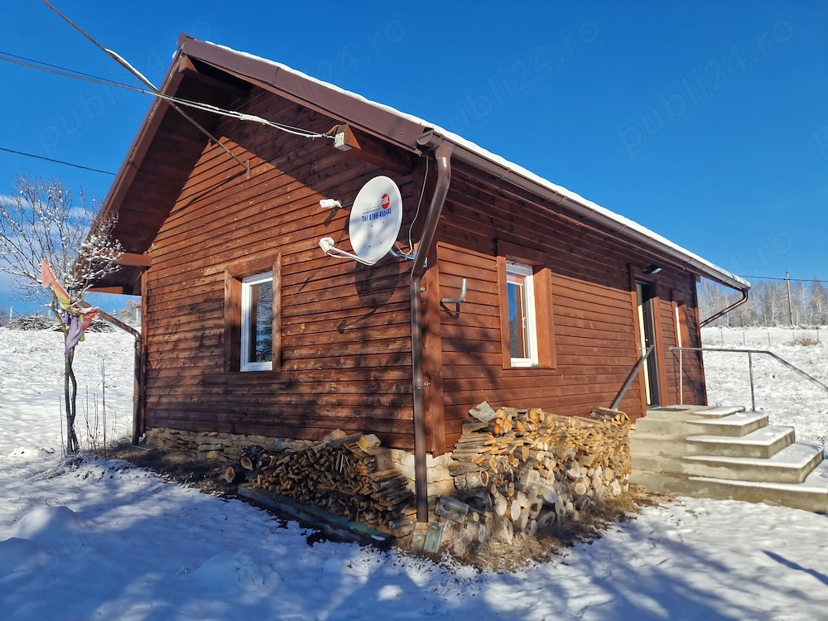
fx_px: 550
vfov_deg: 58.9
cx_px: 414
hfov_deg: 73.9
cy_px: 310
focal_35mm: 23
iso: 50
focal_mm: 5.4
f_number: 1.8
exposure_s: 1/1272
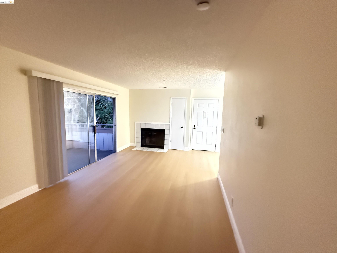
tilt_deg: -6.8
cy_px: 126
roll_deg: -0.5
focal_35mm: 14
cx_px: 168
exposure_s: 1/60
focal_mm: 2.22
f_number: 2.2
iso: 1250
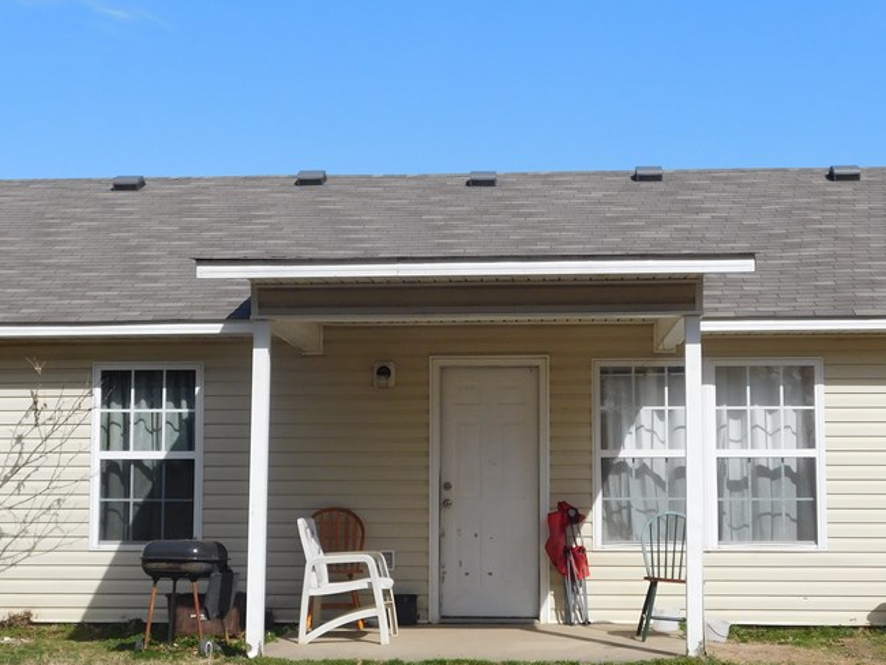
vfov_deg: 23.3
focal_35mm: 63
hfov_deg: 30.7
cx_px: 446
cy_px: 347
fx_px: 1613
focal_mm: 7.1
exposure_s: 1/400
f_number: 7.2
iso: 125
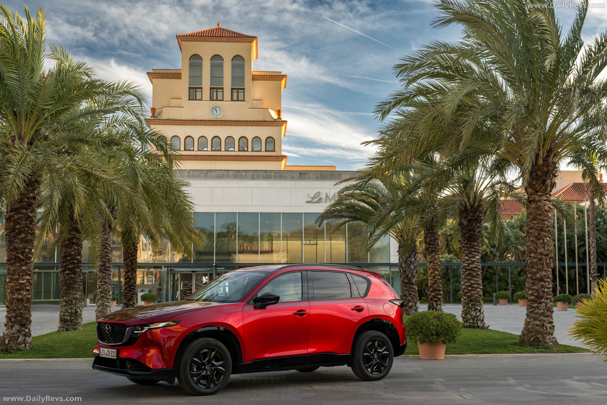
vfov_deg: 29.9
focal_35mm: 45
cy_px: 202
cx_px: 304
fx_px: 759
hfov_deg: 43.6
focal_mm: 45
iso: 320
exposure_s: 1/100
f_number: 6.3
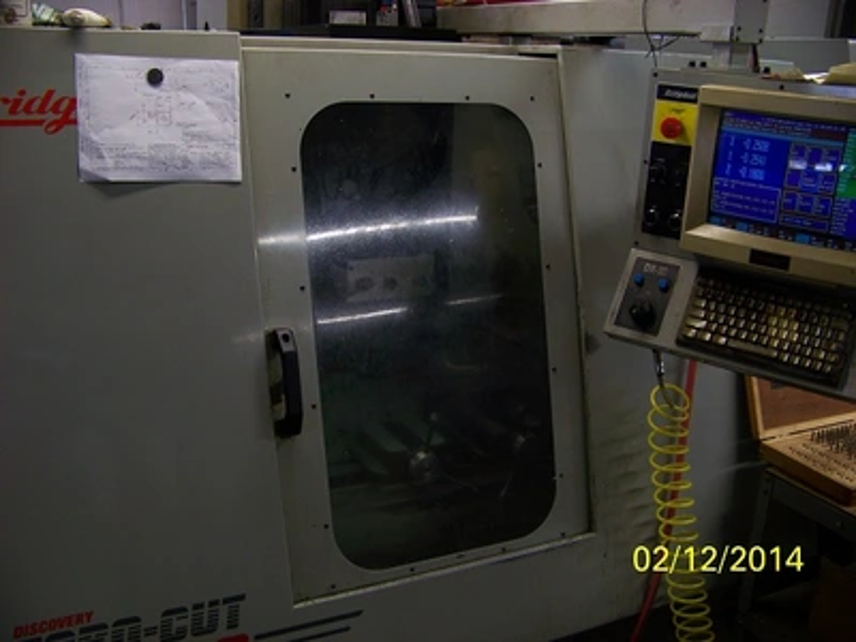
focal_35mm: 36
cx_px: 428
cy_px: 321
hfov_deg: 51.4
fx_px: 890
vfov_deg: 39.7
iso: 80
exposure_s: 1/30
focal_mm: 5.85
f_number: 2.8
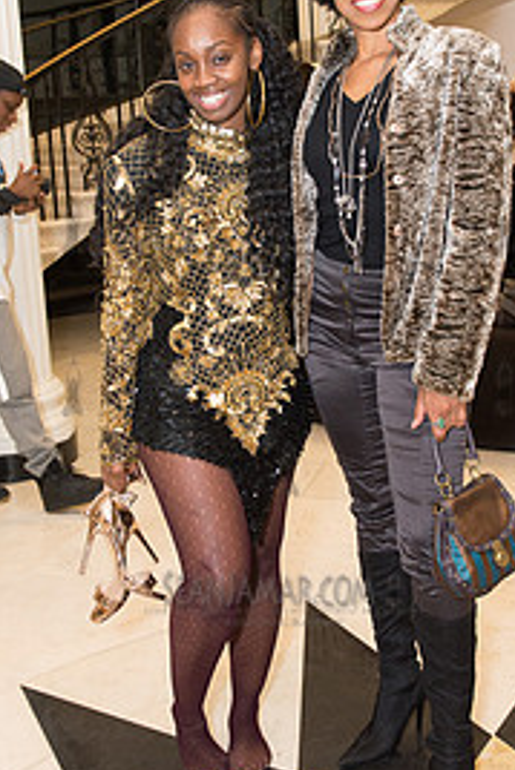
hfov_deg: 28.7
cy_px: 307
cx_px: 288
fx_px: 1007
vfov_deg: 41.7
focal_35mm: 47
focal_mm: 28
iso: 2500
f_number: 5
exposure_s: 1/200
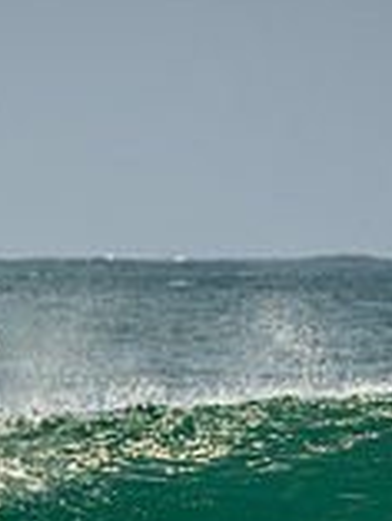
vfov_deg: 1.8
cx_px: 40
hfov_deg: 1.4
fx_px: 16149
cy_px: 569
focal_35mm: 1071
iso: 200
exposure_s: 1/1250
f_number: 5.6
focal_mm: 200
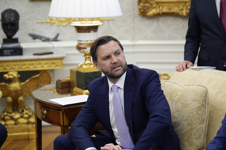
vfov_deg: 15.9
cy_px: 83
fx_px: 540
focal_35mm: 86
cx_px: 123
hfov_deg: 23.6
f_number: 3.2
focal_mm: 70
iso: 2500
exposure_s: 1/250
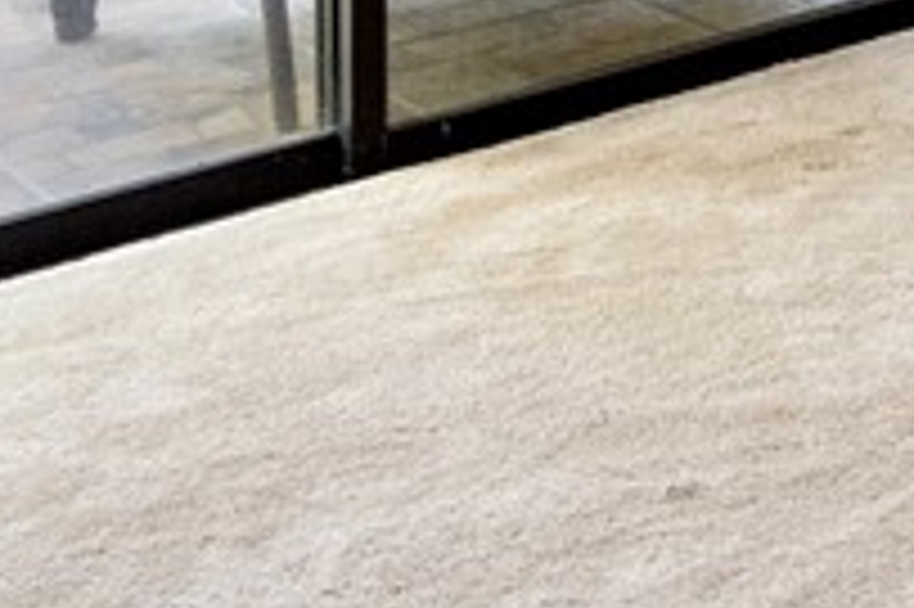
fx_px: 2342
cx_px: 1670
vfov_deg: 12.3
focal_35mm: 92
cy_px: -757
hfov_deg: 17.6
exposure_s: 1/8
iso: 320
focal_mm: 11.5
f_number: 6.3
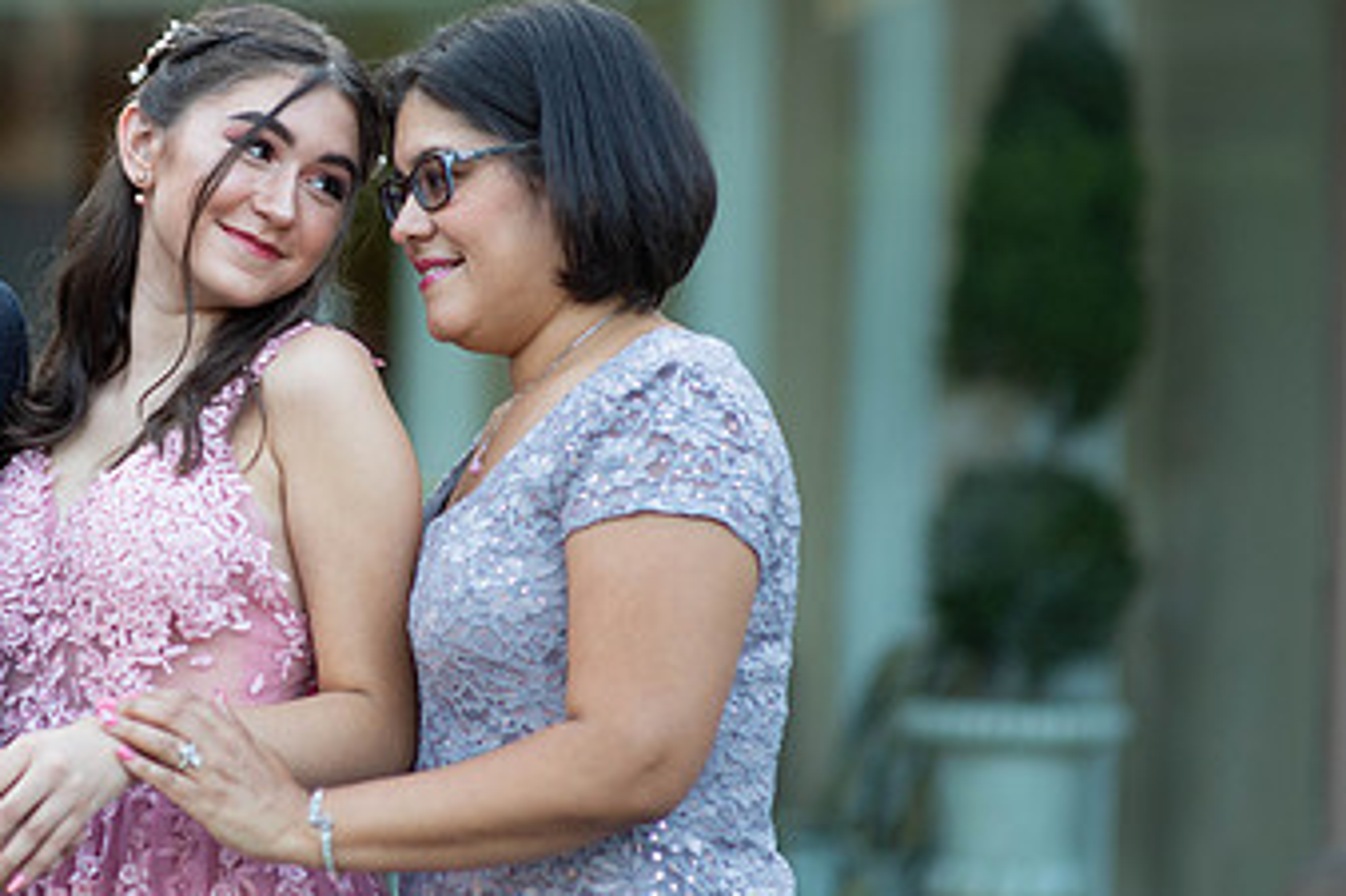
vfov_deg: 9.4
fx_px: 5456
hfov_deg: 14.0
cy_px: 414
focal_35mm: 146
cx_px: 235
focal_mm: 85
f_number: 2
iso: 250
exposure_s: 1/500
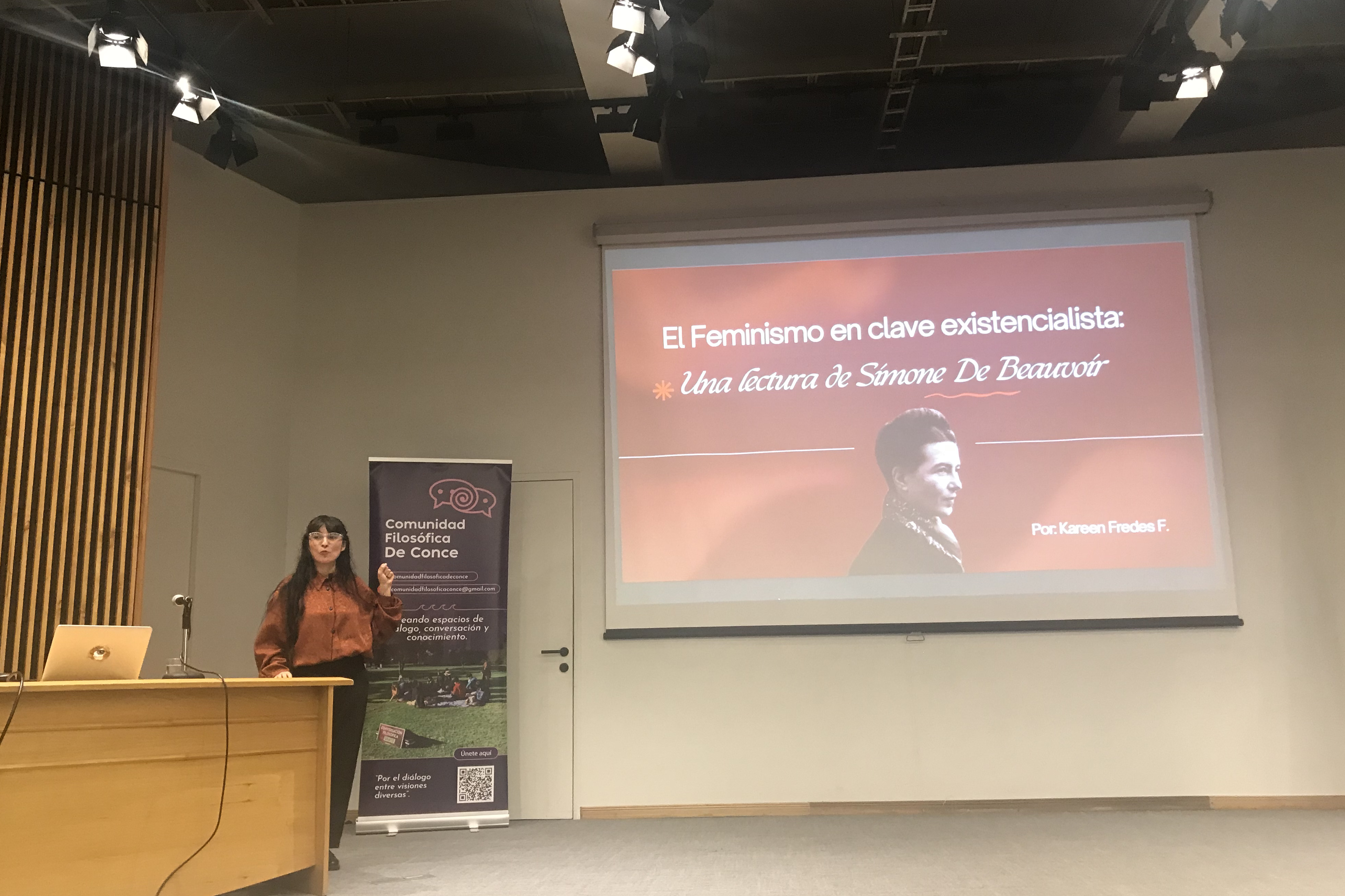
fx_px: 1121
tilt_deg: +10.8
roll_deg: +1.5
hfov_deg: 61.9
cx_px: 687
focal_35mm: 30
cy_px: 487
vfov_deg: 43.6
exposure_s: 1/17
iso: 64
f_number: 1.8
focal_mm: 3.99
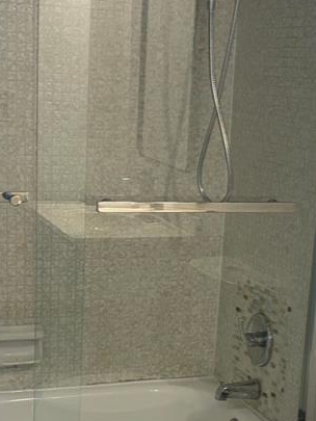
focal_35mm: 77
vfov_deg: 25.0
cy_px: 325
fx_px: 937
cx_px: 195
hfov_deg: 19.1
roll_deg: -2.8
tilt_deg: -13.4
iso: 125
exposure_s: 1/60
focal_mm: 5.96
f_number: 1.6
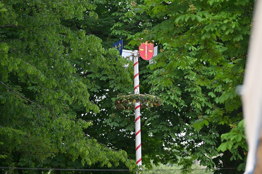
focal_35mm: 130
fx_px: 945
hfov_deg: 15.8
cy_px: 87
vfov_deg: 10.5
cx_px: 131
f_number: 2.8
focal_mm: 130
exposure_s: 1/1250
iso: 320
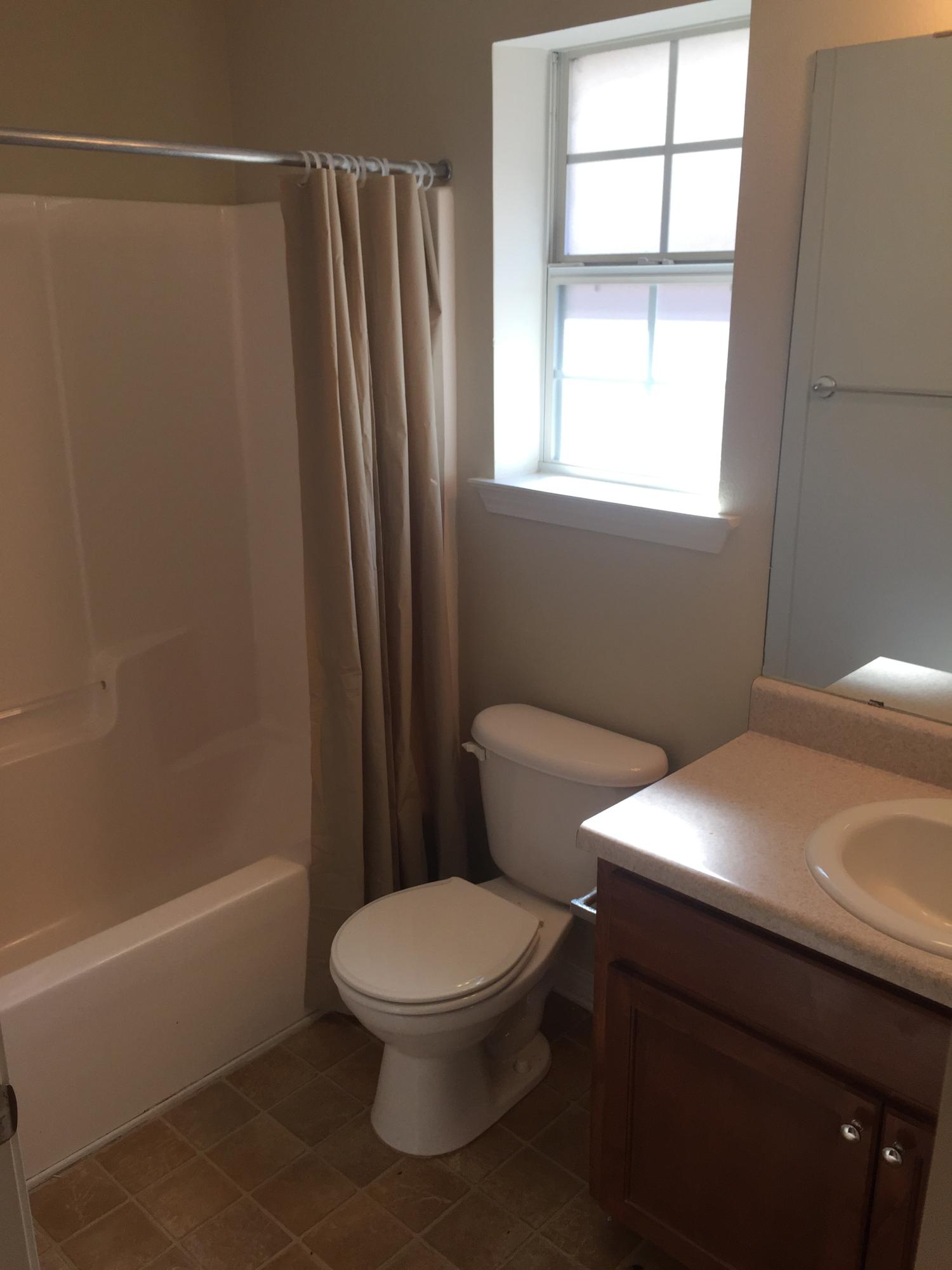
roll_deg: +0.2
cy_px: 635
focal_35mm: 29
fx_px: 1063
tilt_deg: -16.7
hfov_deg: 48.2
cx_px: 476
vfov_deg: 61.7
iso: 50
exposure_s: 1/120
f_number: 2.2
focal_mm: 4.15
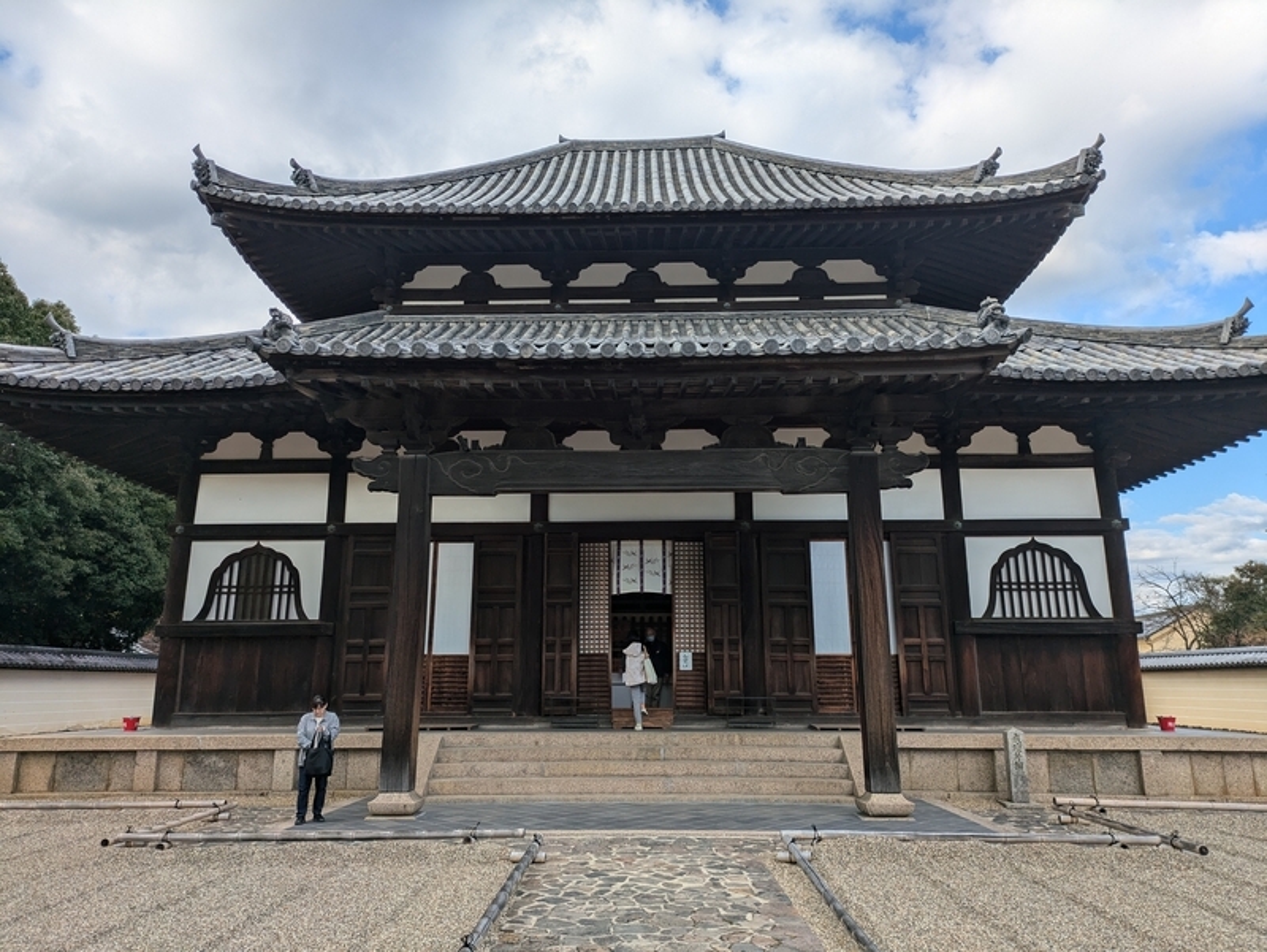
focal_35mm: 25
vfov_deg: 54.9
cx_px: 634
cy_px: 476
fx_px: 916
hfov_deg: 69.4
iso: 42
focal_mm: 5.43
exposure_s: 1/1185
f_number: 1.89
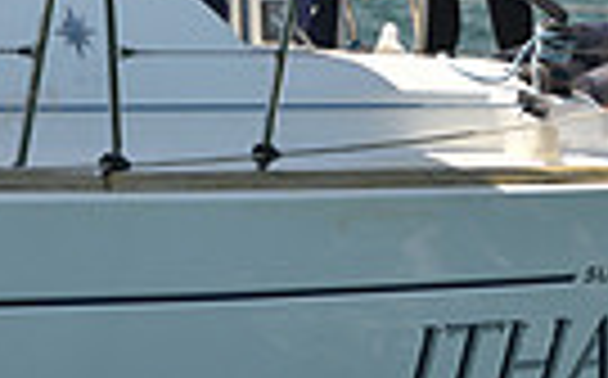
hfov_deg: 5.1
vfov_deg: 3.1
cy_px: -133
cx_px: 297
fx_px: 6885
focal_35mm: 416
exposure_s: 1/800
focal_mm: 95
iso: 250
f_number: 4.5
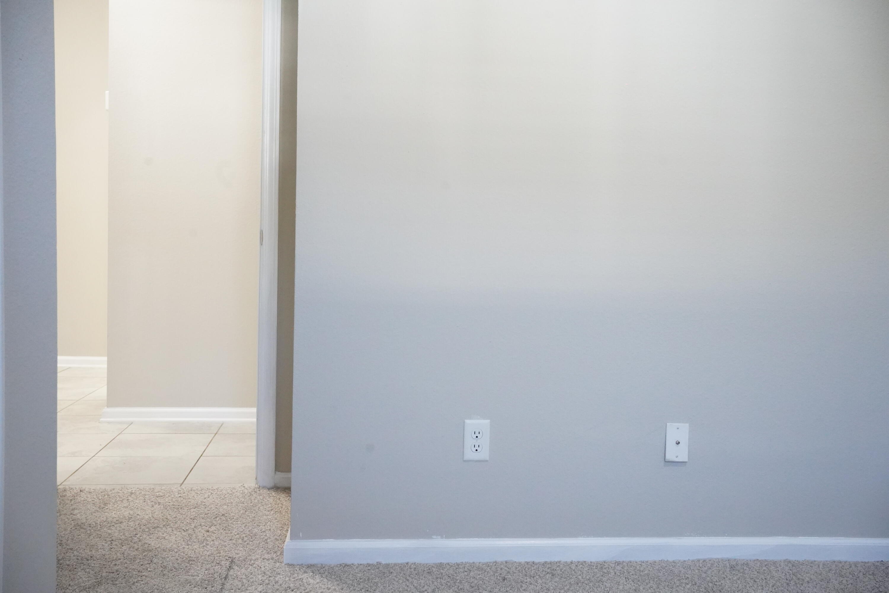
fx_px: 864
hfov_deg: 54.4
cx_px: 444
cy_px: 296
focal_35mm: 35
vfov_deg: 37.9
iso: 12800
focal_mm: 35
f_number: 9
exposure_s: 1/60
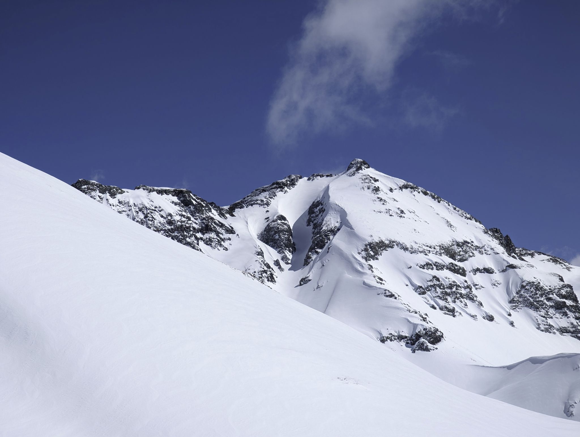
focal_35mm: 104
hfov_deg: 18.9
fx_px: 1745
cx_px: 290
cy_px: 218
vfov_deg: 14.3
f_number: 3.5
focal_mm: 19
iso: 43
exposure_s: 1/1818
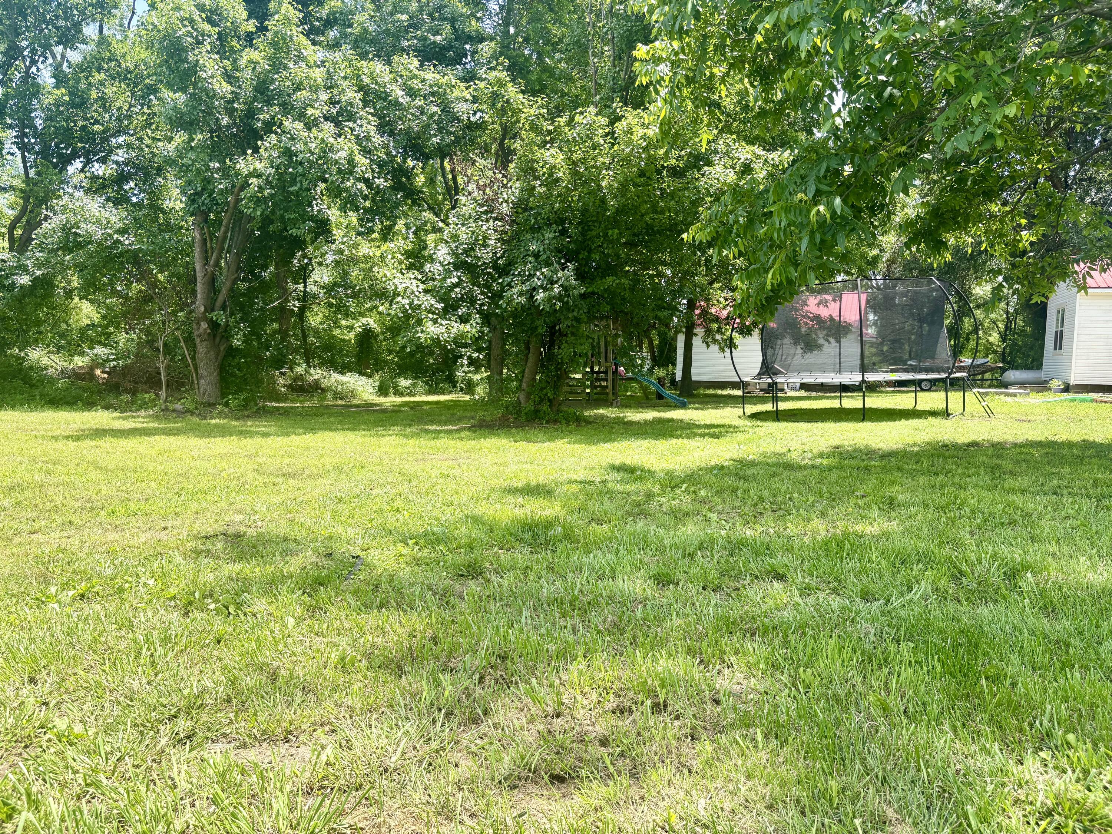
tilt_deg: -3.7
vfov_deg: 53.1
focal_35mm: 26
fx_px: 835
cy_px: 417
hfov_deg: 67.3
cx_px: 556
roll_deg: -0.2
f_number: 1.6
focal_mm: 5.96
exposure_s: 1/973
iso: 50
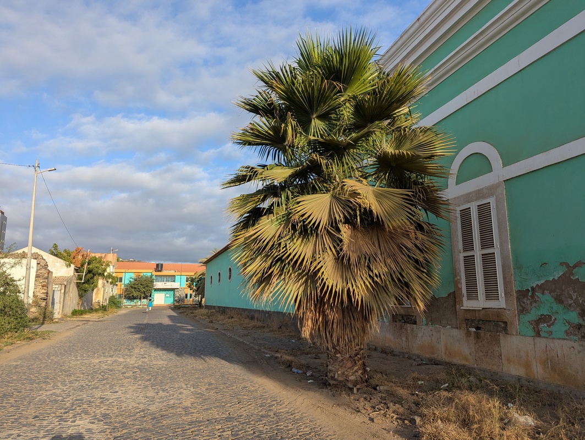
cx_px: 292
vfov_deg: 56.9
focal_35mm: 24
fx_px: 406
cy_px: 220
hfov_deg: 71.5
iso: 43
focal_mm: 6.81
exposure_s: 1/1508
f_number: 1.85
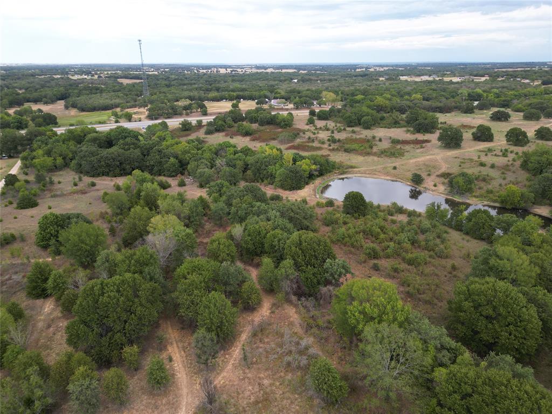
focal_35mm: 24
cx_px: 276
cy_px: 207
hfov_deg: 71.6
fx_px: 383
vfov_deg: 56.8
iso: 100
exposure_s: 1/800
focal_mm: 6.72
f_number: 1.7
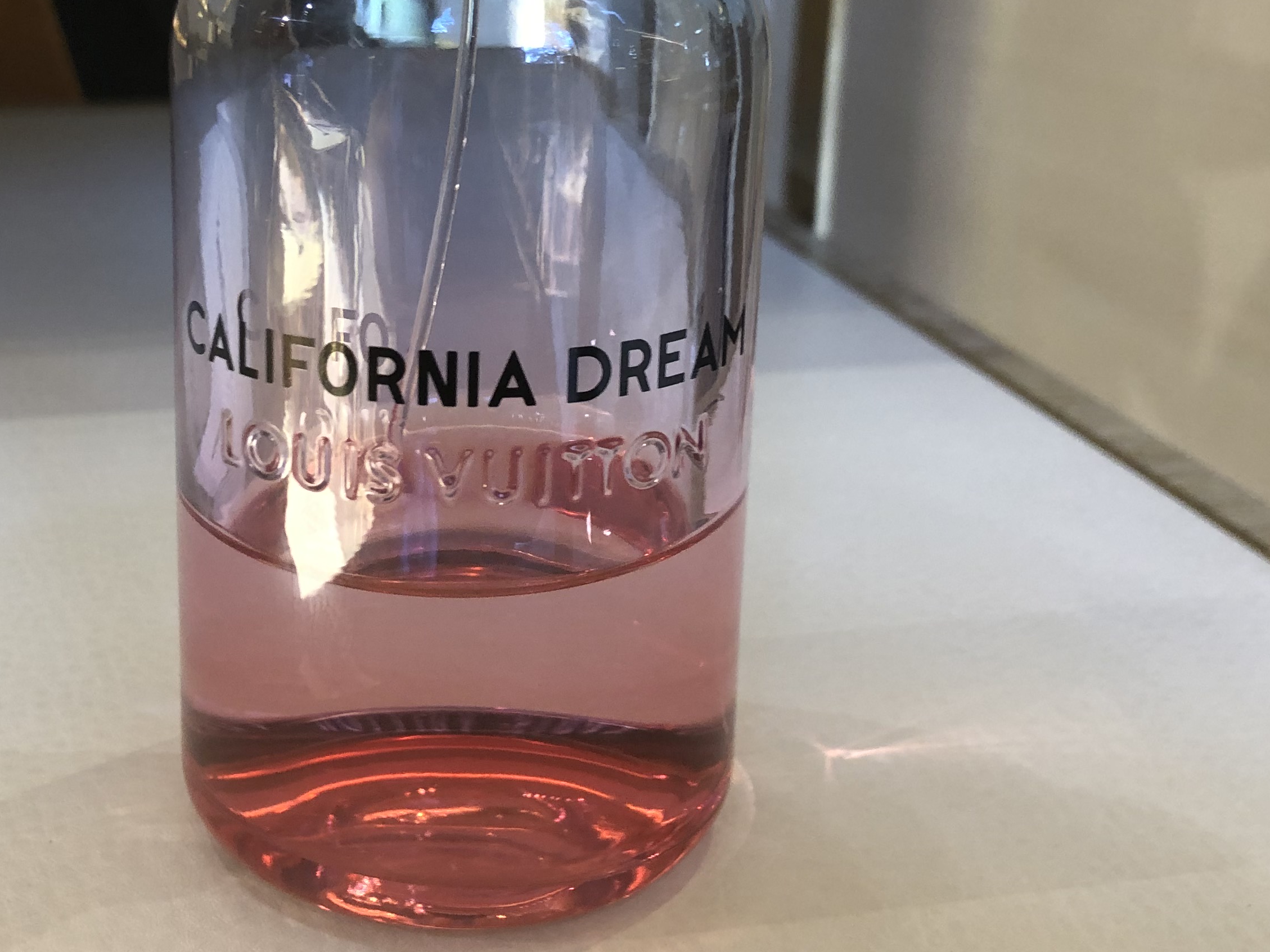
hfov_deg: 37.9
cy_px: 270
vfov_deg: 28.8
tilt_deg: -13.8
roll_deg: +0.5
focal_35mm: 50
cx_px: 462
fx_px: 1834
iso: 40
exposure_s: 1/33
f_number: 1.8
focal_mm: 4
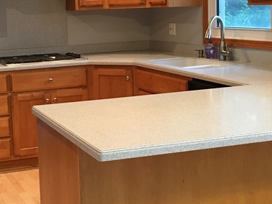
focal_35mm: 49
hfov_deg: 37.4
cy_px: 61
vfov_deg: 29.4
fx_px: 385
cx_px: 51
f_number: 2.2
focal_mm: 4.15
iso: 64
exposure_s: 1/15
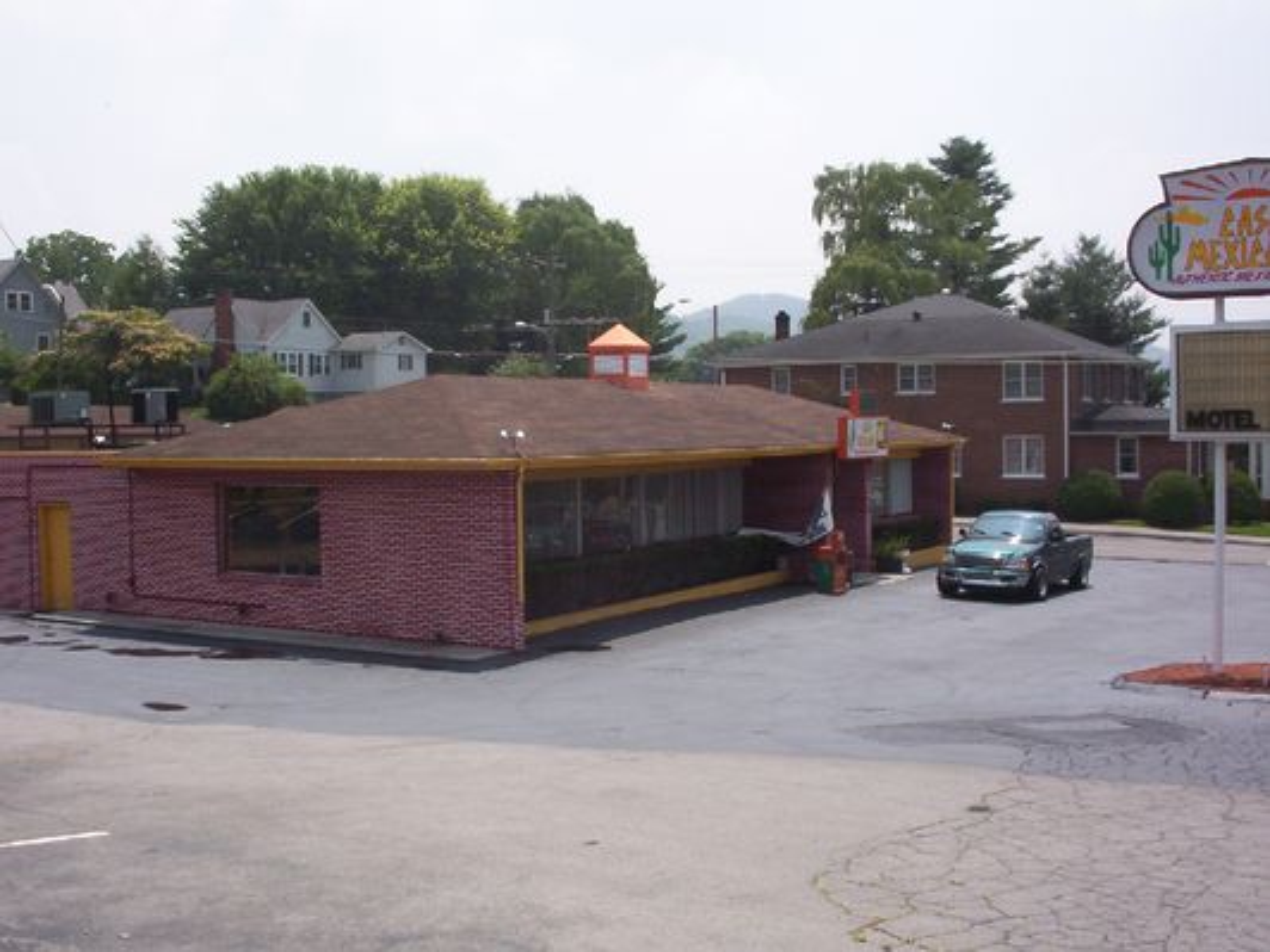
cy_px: 476
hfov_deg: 47.9
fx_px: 1431
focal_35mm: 39
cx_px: 635
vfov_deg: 36.8
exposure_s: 1/275
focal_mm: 6
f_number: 8
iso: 100
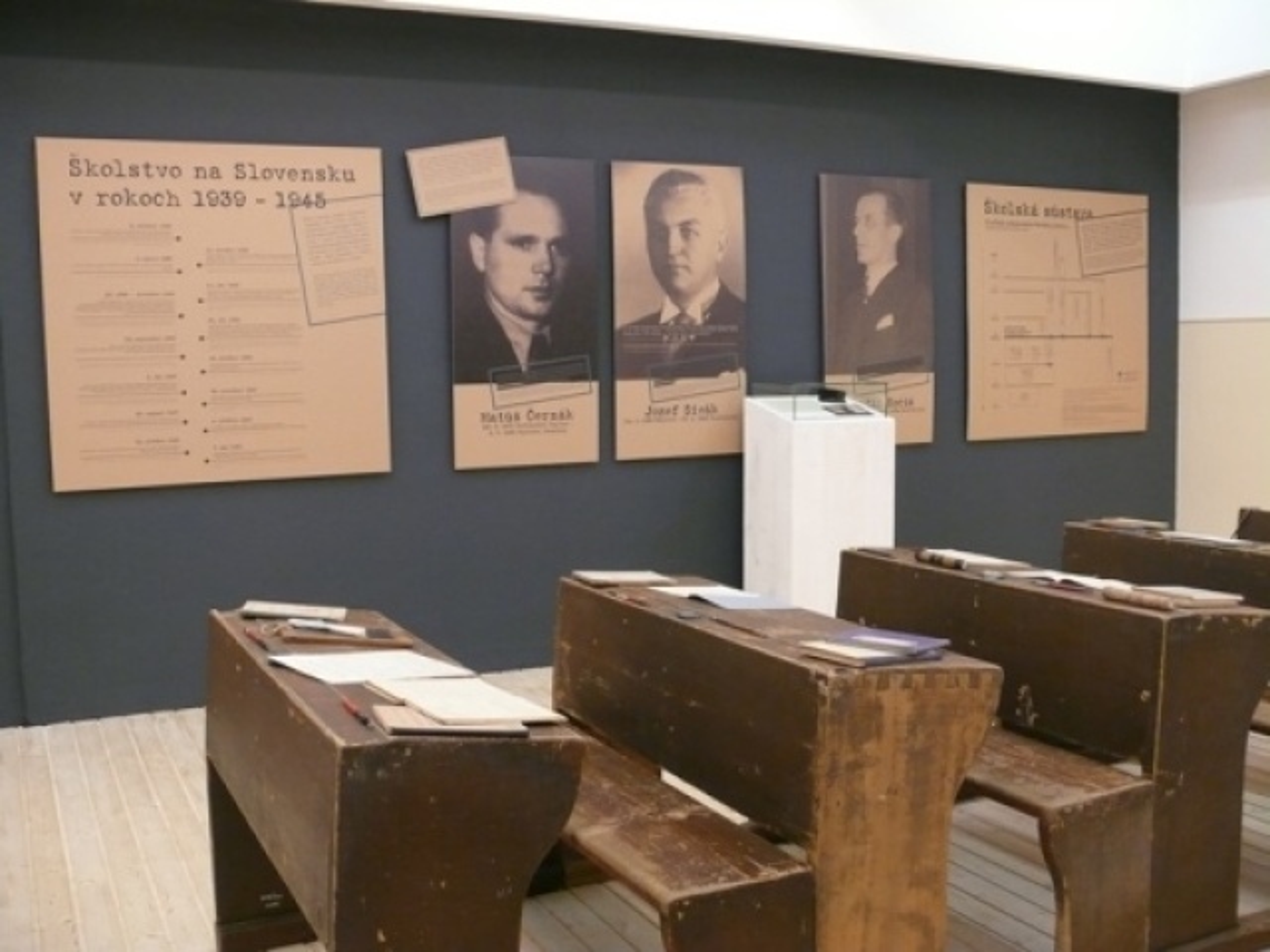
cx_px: 635
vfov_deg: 40.7
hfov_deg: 52.6
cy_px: 476
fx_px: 1284
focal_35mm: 35
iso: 400
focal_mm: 7.4
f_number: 2.8
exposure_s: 1/30
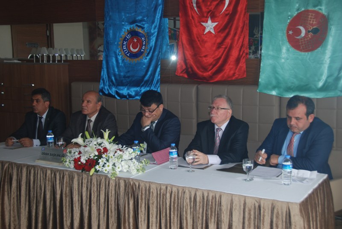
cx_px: 171
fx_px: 457
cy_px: 114
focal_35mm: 48
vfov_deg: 28.2
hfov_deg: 41.1
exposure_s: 1/60
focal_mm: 32
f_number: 4.2
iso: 200
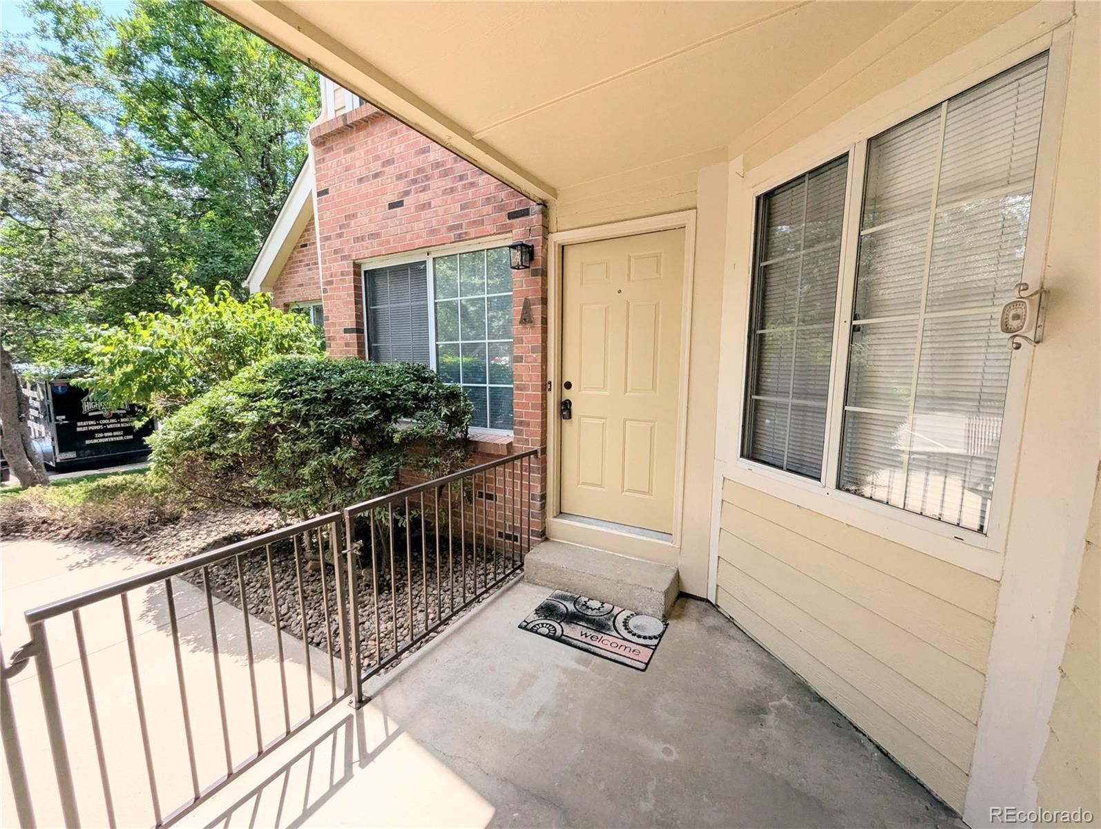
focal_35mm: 13
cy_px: 414
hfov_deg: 106.1
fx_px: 414
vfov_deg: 90.1
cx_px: 550
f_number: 2.2
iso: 48
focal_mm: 1.95
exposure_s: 1/1042
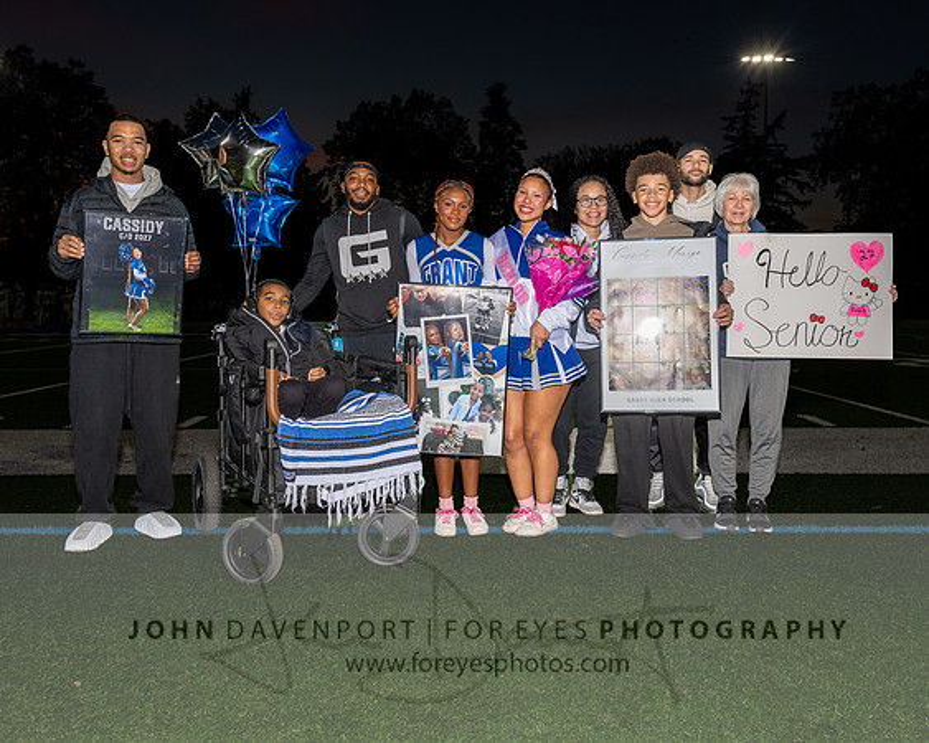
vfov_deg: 48.0
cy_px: 332
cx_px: 472
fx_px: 833
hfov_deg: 58.3
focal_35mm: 30
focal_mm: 24
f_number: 8
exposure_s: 1/200
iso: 200
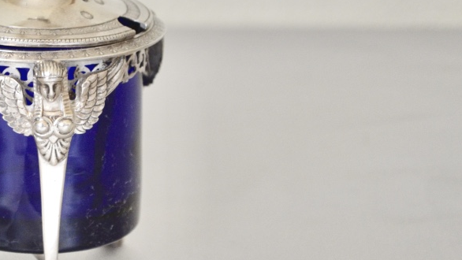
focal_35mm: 167
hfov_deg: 12.8
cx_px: 73
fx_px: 2046
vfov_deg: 7.3
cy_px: 63
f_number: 5.6
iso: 800
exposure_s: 1/60
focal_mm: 52
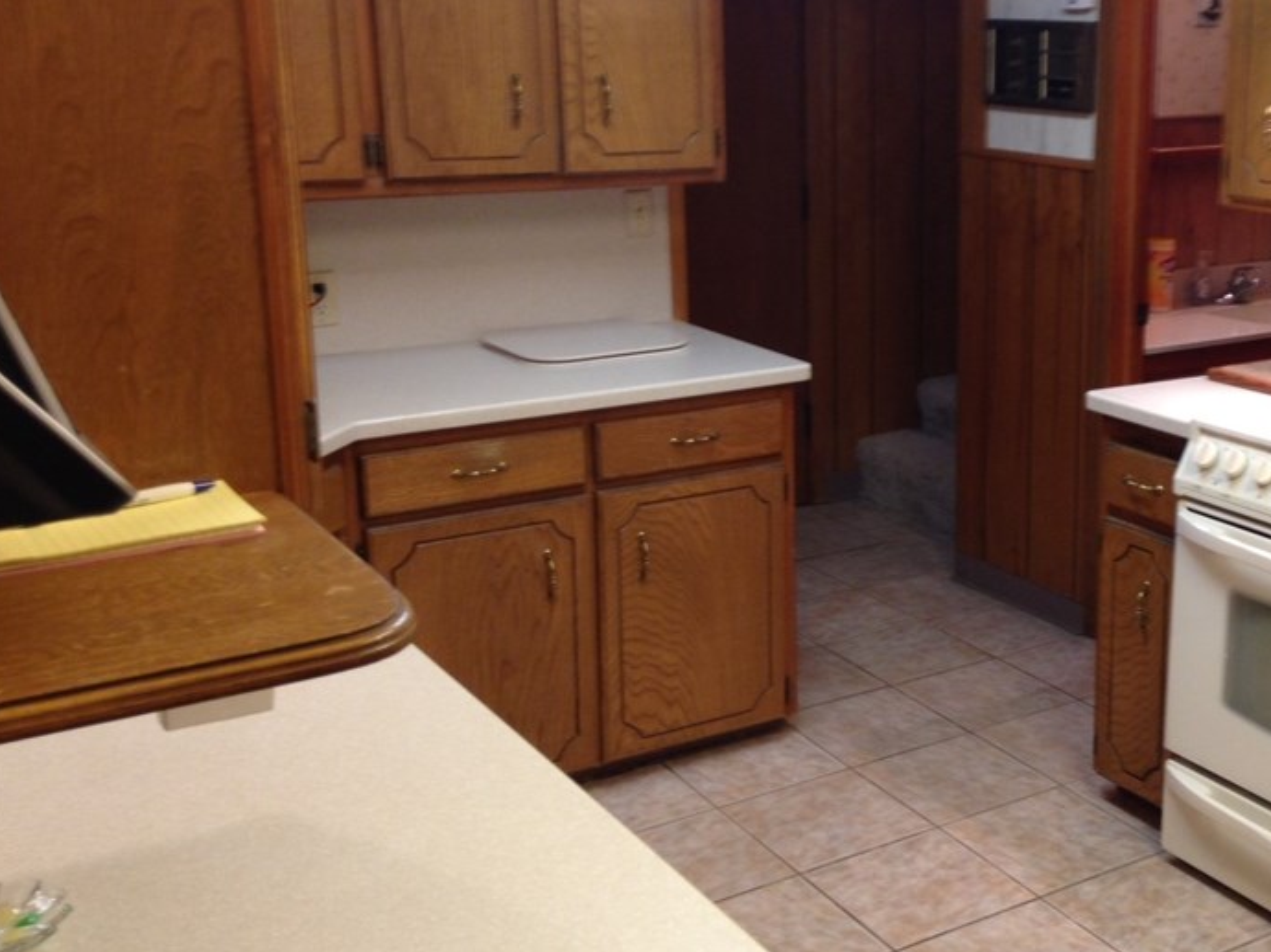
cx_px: 932
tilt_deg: -15.6
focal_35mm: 49
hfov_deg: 38.1
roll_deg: -0.7
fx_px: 1799
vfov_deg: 29.6
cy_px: 427
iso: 64
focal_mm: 4.12
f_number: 2.4
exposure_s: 1/20
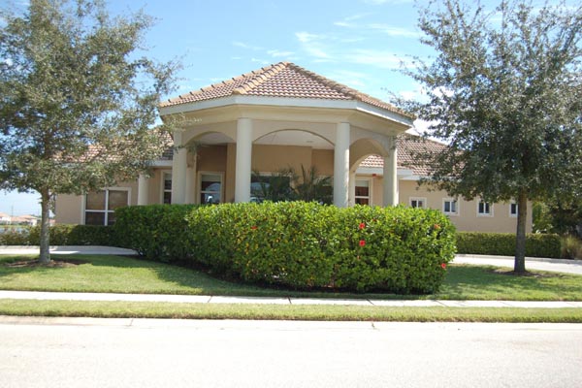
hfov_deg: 49.6
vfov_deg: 34.2
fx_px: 630
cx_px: 291
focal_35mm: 39
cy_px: 194
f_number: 4
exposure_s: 1/1000
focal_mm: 26
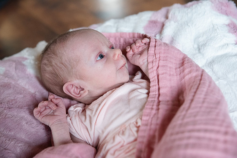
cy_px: 79
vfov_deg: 20.9
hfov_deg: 31.0
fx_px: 428
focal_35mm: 65
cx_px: 118
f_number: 4.5
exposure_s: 1/160
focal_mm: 65
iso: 3200
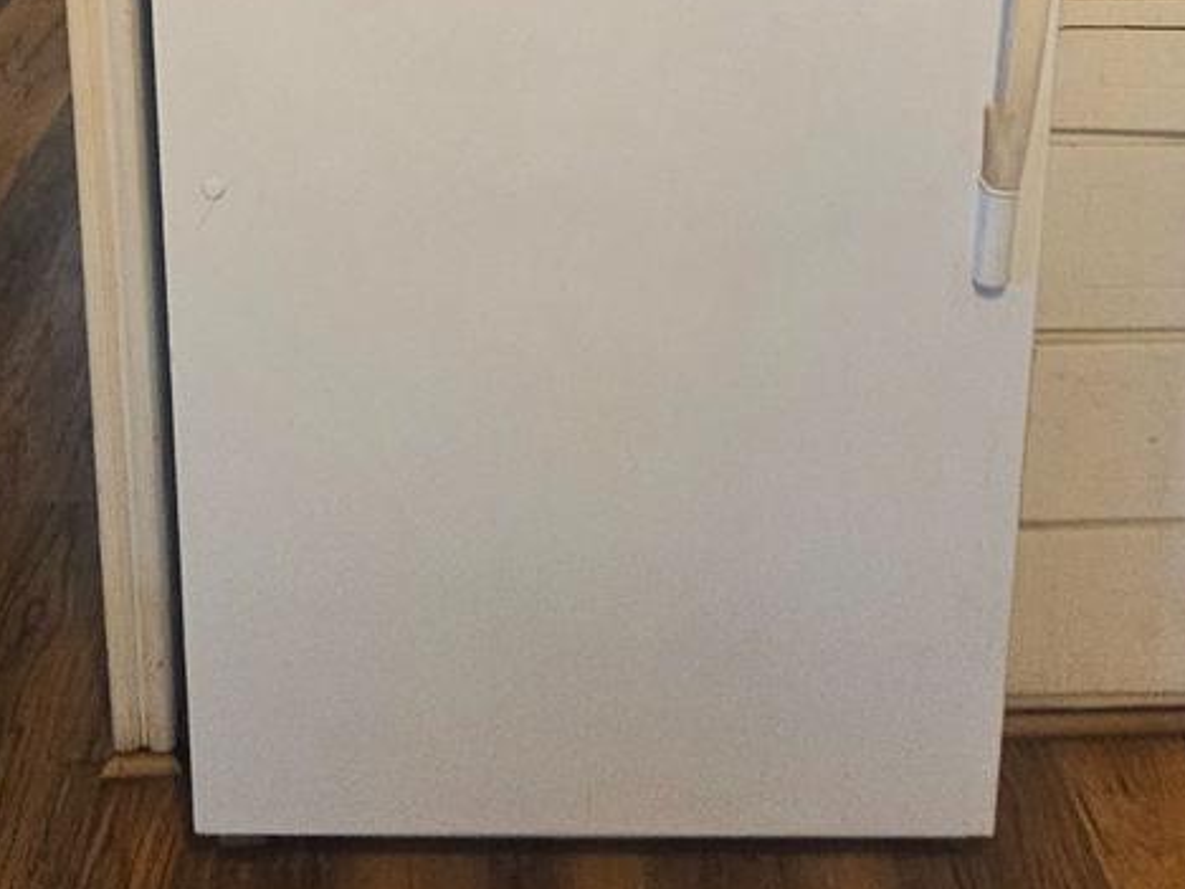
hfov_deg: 46.6
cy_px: -205
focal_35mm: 40
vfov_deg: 30.1
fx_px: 1369
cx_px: 496
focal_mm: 2.2
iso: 320
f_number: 2.2
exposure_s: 1/30
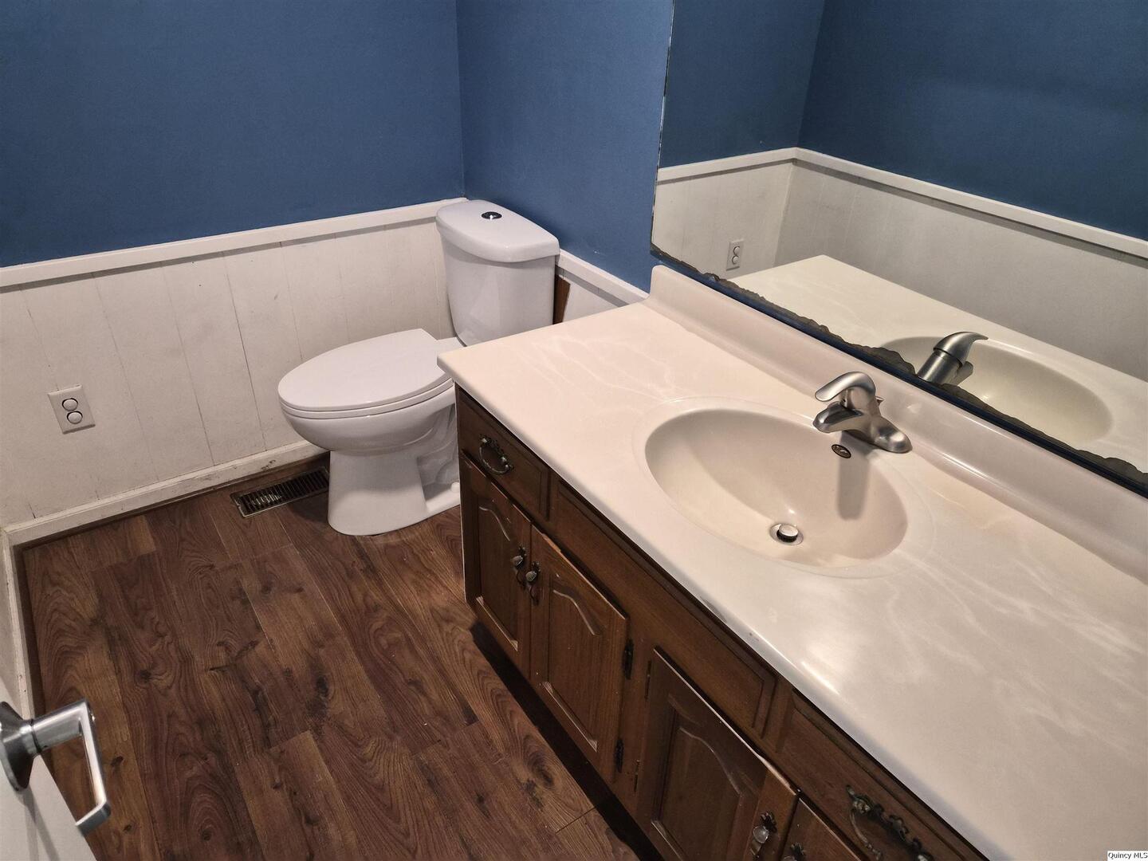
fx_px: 763
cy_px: 430
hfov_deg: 73.9
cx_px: 574
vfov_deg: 58.9
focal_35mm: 23
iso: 800
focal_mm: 5.4
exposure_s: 1/120
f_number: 1.8
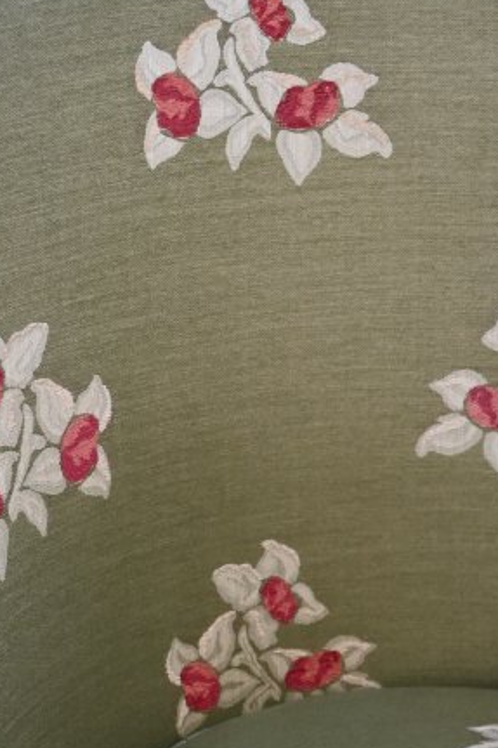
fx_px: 2473
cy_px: 717
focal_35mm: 119
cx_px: 451
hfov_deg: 11.4
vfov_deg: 16.9
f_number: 4
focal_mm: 28.5
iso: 200
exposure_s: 1/250
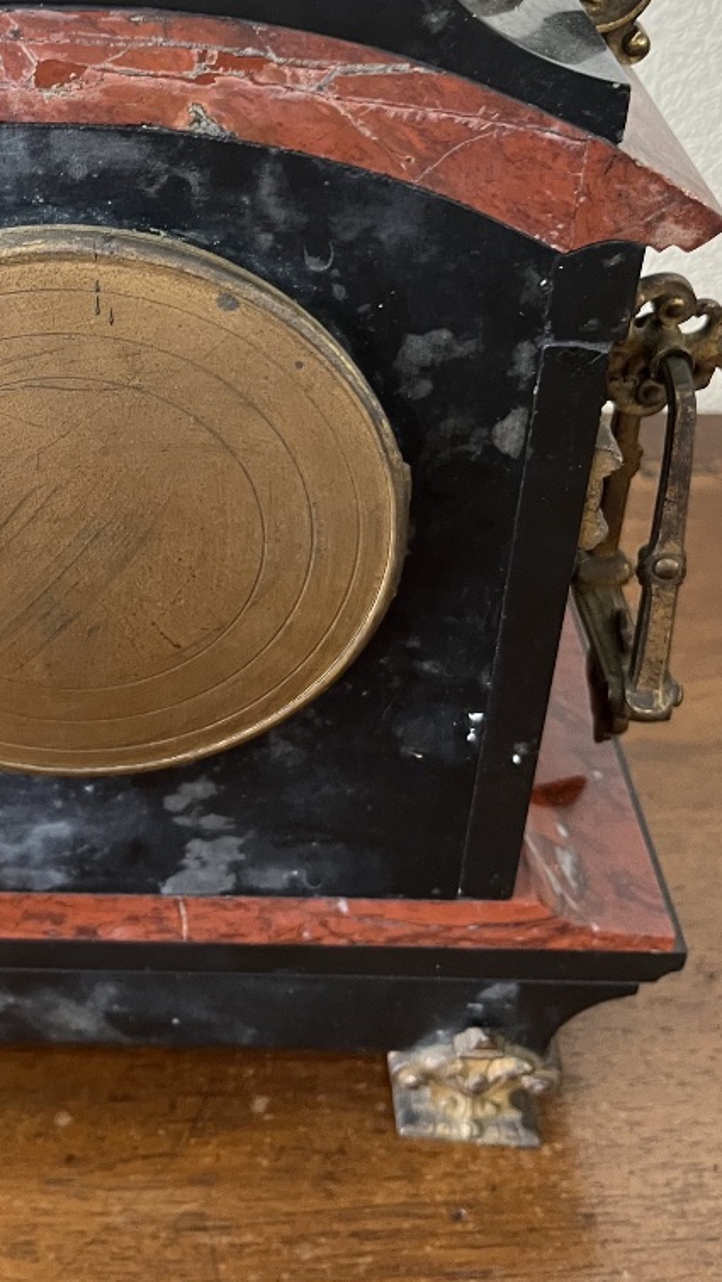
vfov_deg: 44.1
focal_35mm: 45
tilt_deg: -31.4
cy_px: 335
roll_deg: +1.6
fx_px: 1531
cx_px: 110
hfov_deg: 25.9
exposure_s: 1/50
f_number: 1.6
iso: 200
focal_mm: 5.1
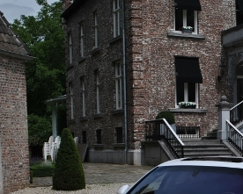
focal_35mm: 85
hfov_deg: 21.6
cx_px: 248
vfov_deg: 17.8
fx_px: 612
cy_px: 179
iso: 100
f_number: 7.1
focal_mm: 26
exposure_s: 1/200
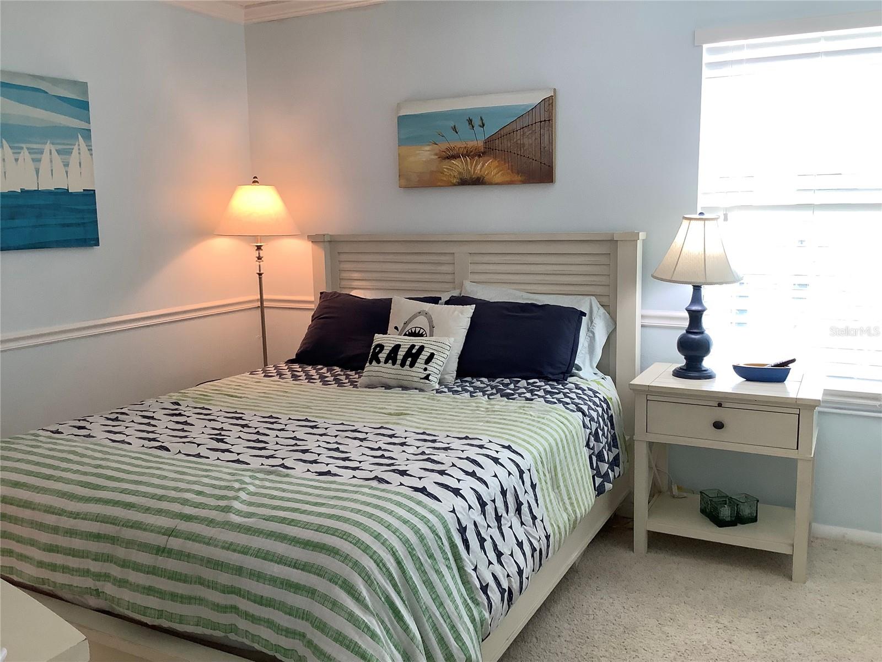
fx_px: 790
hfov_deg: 58.4
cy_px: 331
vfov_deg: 45.4
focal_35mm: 31
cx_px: 441
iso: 64
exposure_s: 1/60
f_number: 2.4
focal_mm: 3.3
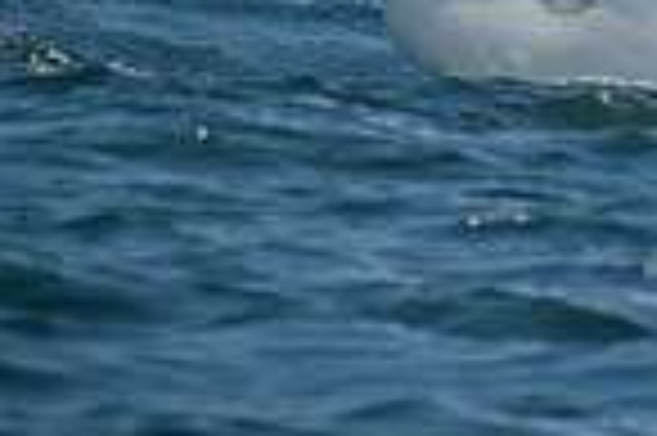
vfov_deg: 0.8
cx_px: 972
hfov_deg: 1.2
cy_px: -389
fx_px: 32685
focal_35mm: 1793
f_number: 8
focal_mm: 300
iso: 400
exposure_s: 1/1600
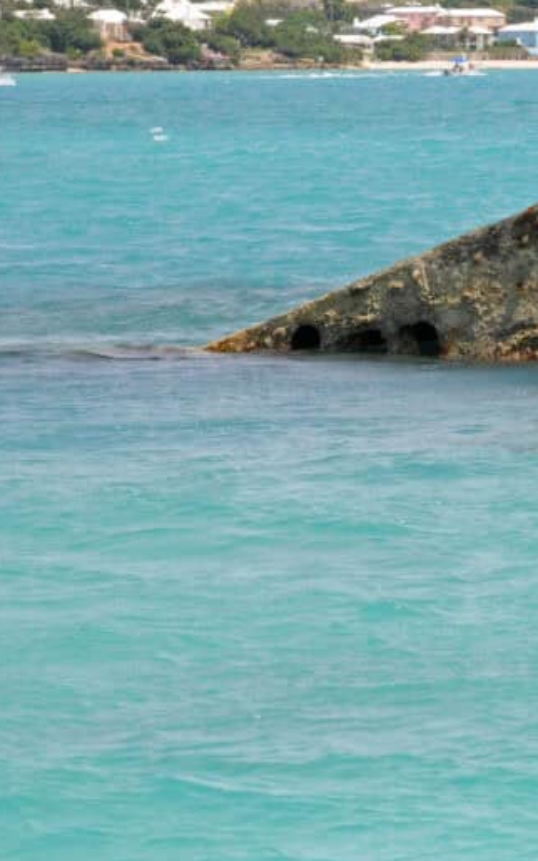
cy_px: 205
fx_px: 5840
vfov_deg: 8.4
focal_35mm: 249
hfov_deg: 5.2
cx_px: 996
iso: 640
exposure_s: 1/500
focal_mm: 70
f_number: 11
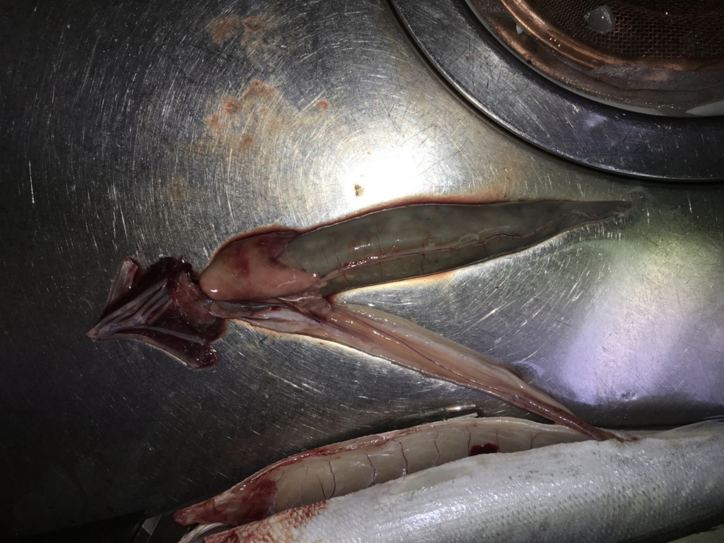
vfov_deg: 48.2
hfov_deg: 61.7
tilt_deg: -82.5
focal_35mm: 29
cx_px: 362
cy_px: 272
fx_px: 607
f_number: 2.2
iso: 25
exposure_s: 1/334
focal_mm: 4.15
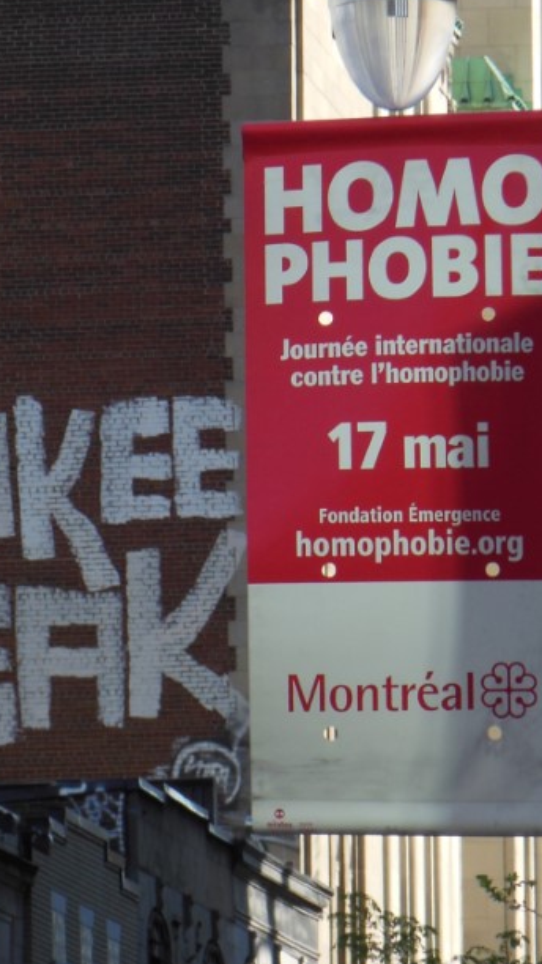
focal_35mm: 456
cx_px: 181
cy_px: 458
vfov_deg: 4.7
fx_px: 11657
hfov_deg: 2.7
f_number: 5.8
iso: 125
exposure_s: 1/250
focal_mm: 45
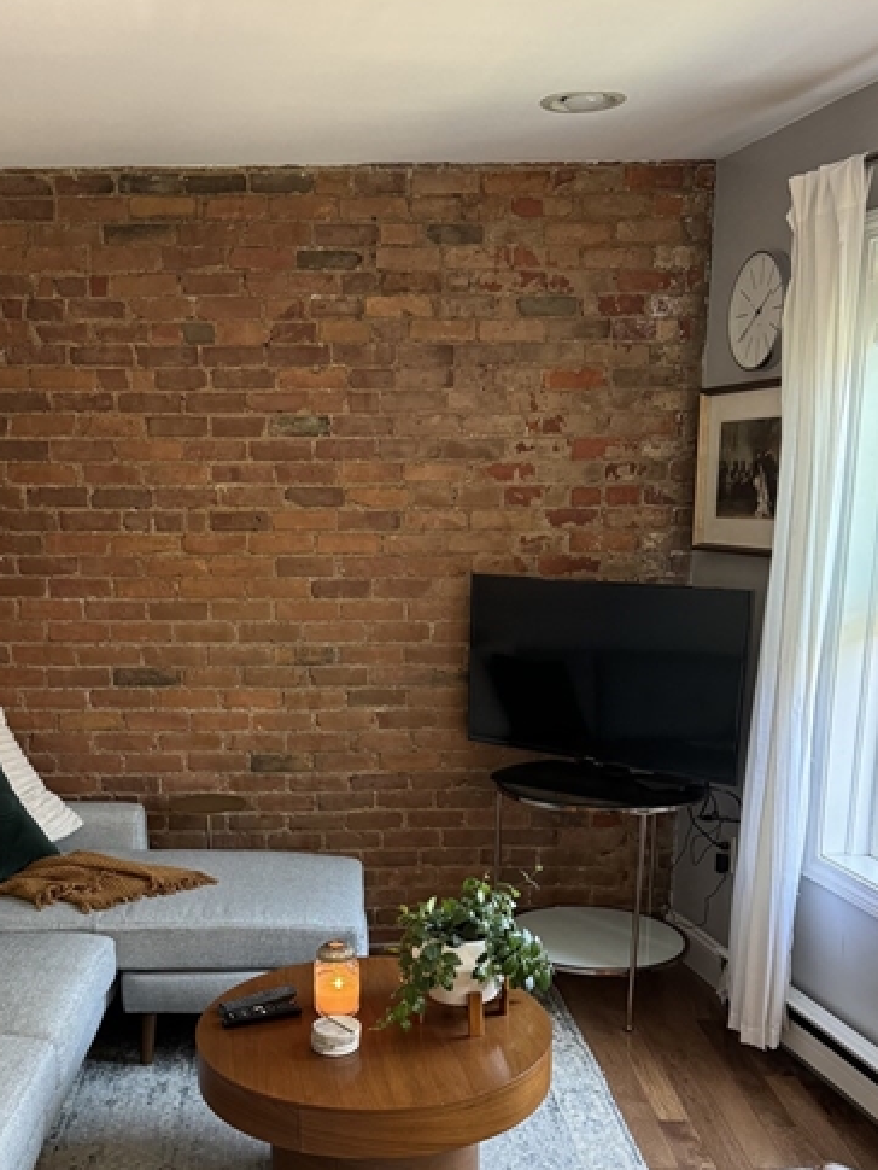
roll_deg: +0.6
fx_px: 1285
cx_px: 350
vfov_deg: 48.0
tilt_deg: -14.6
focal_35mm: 38
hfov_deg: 37.6
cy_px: 798
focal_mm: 6.76
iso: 400
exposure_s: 1/60
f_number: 1.78
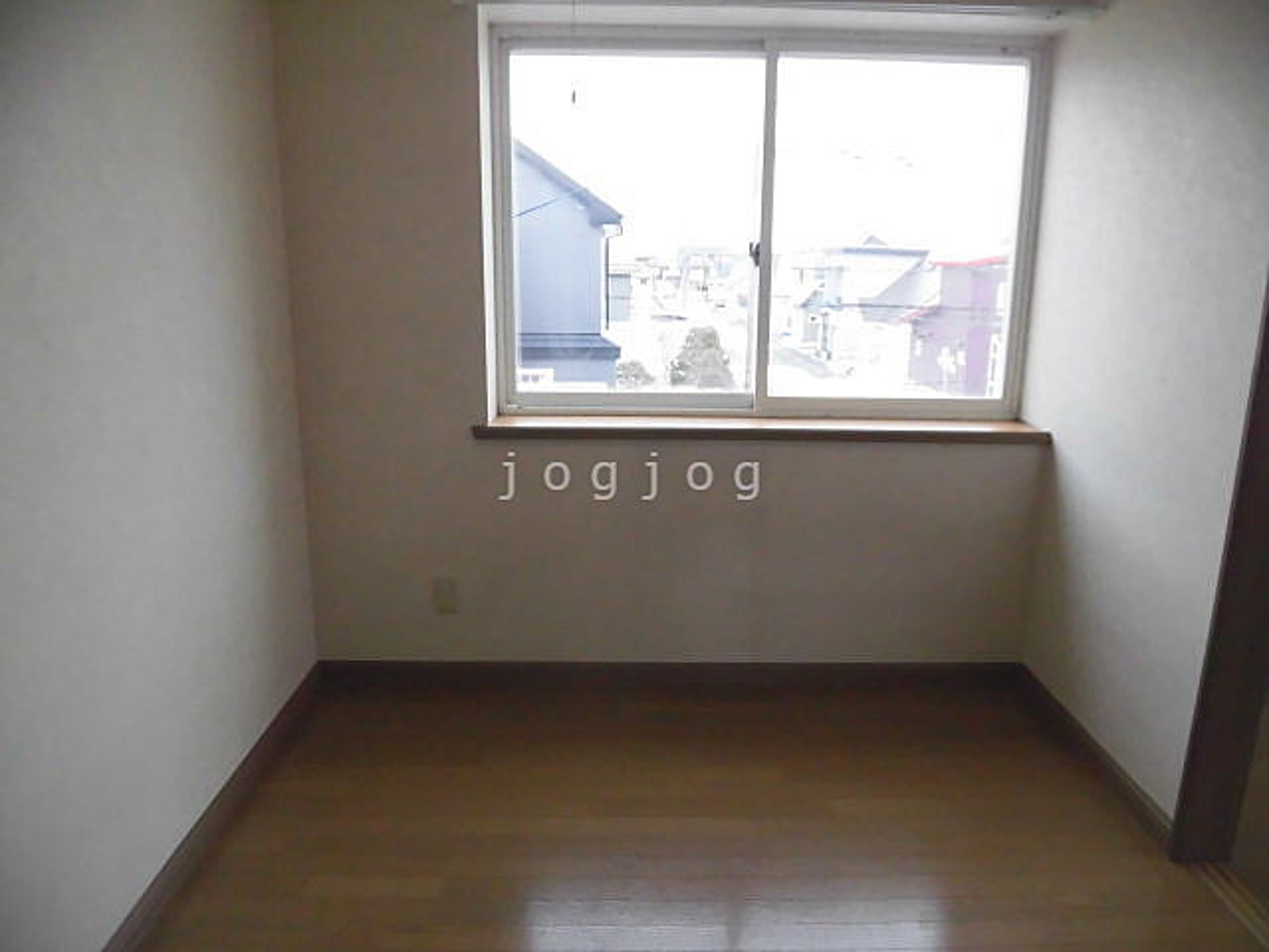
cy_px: 476
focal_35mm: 24
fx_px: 880
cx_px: 634
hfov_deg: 71.6
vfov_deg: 56.8
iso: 640
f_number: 3.1
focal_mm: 4.3
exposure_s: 1/500
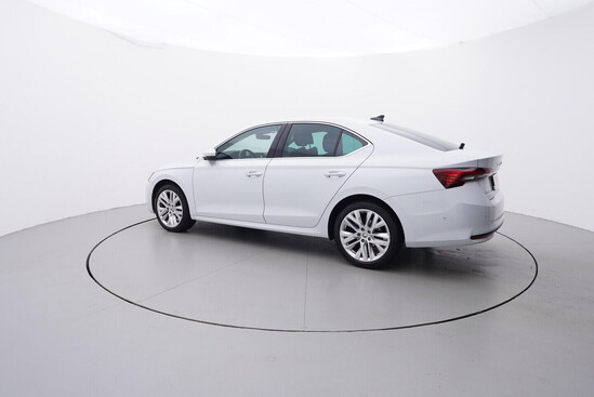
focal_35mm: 22
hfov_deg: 77.3
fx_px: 372
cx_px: 297
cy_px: 198
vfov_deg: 56.2
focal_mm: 15
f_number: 5
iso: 200
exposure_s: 1/80
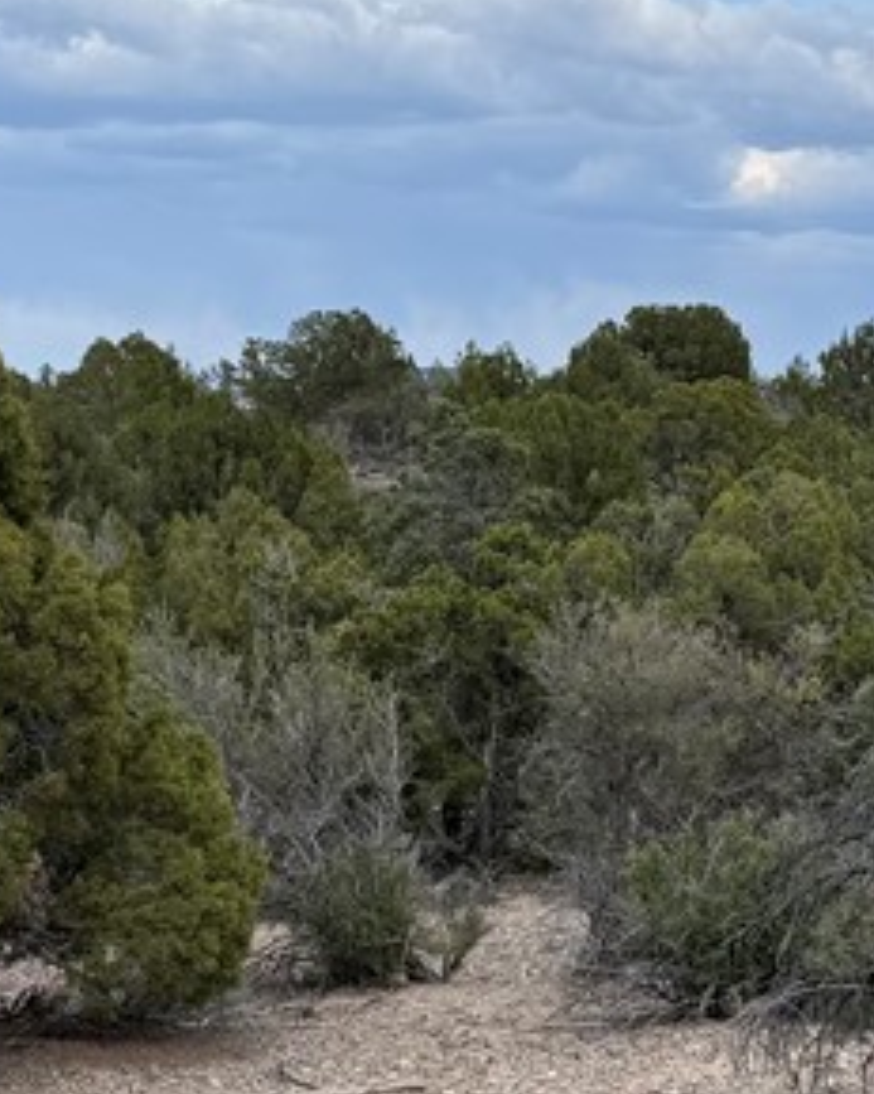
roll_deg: -1.3
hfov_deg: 18.5
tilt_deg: -5.4
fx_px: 2685
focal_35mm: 83
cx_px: 549
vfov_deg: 22.9
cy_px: 761
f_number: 1.78
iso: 80
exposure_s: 1/2000
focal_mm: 6.76
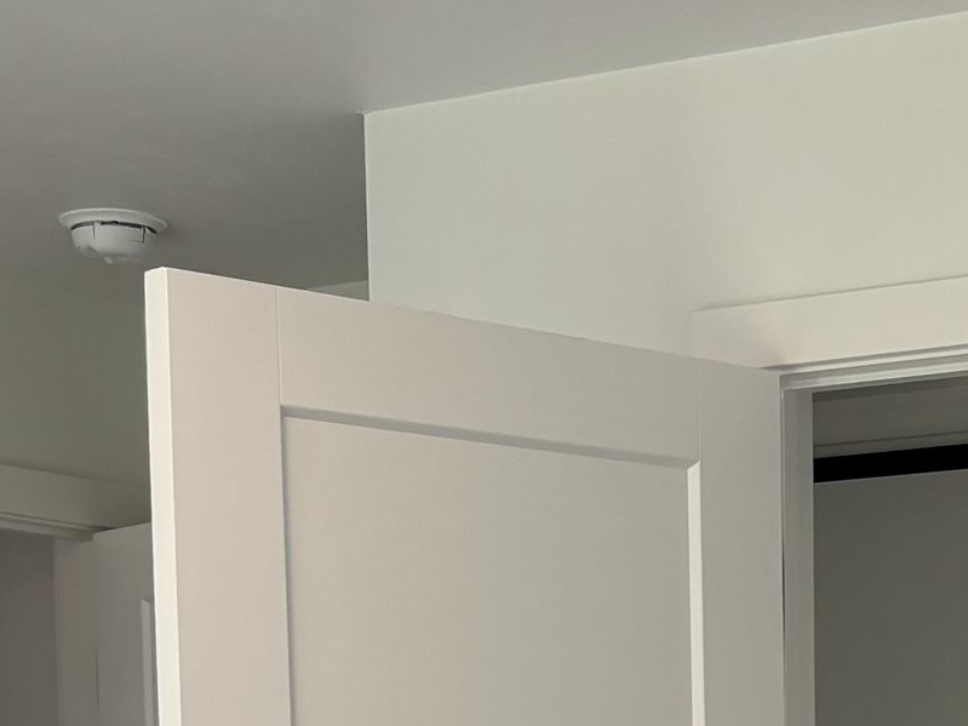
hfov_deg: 19.4
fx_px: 2796
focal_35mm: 100
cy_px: 1122
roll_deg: +0.7
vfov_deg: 13.8
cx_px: 819
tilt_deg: -3.8
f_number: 1.6
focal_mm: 5.96
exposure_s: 1/170
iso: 64
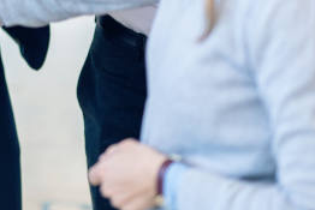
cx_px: -131
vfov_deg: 7.1
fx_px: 1672
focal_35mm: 191
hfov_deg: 10.5
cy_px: -118
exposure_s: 1/200
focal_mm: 50
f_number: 1.2
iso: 100
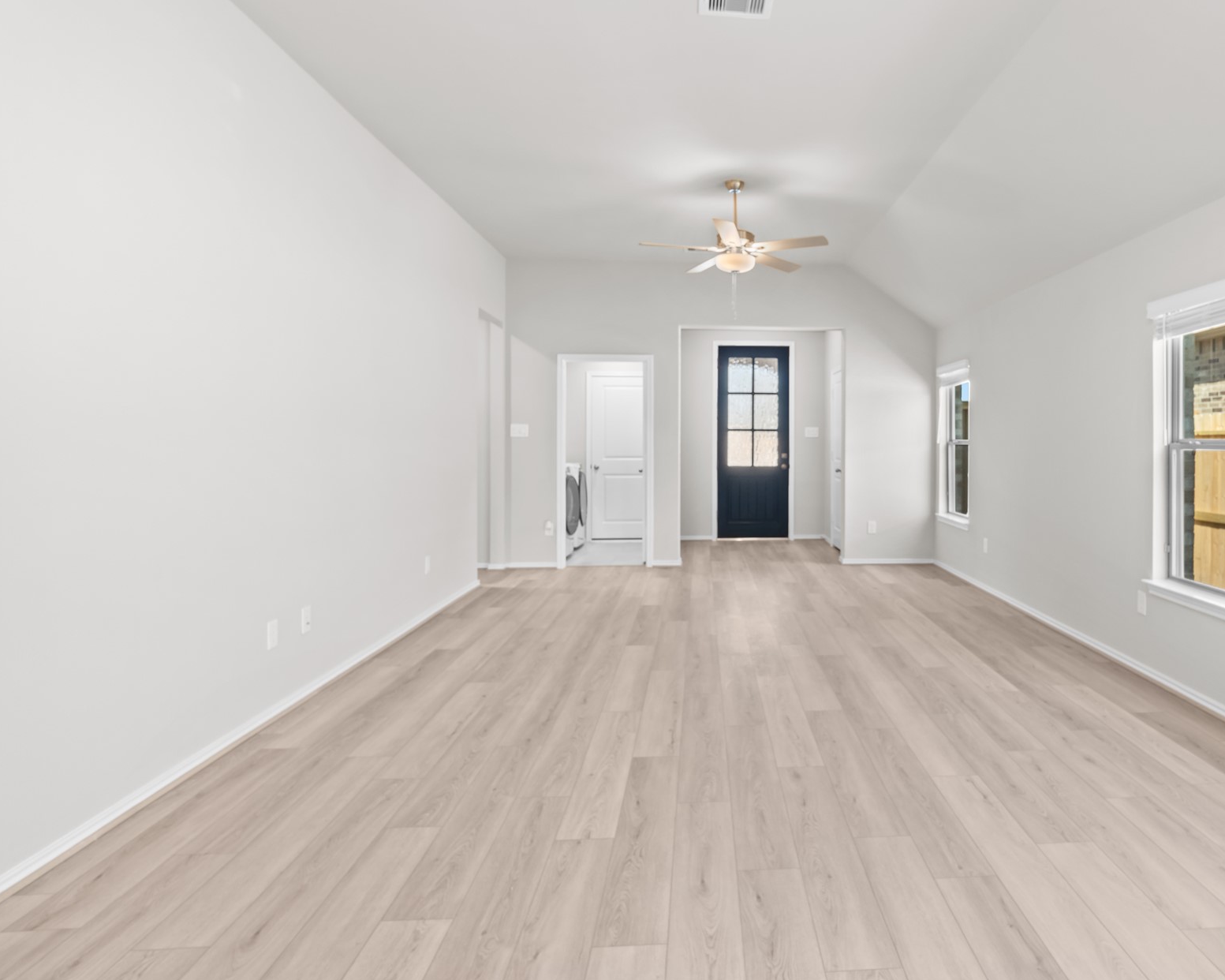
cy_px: 431
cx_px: 764
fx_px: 761
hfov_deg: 76.3
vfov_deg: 65.3
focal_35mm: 21
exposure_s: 1/3
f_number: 8
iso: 400
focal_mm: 16
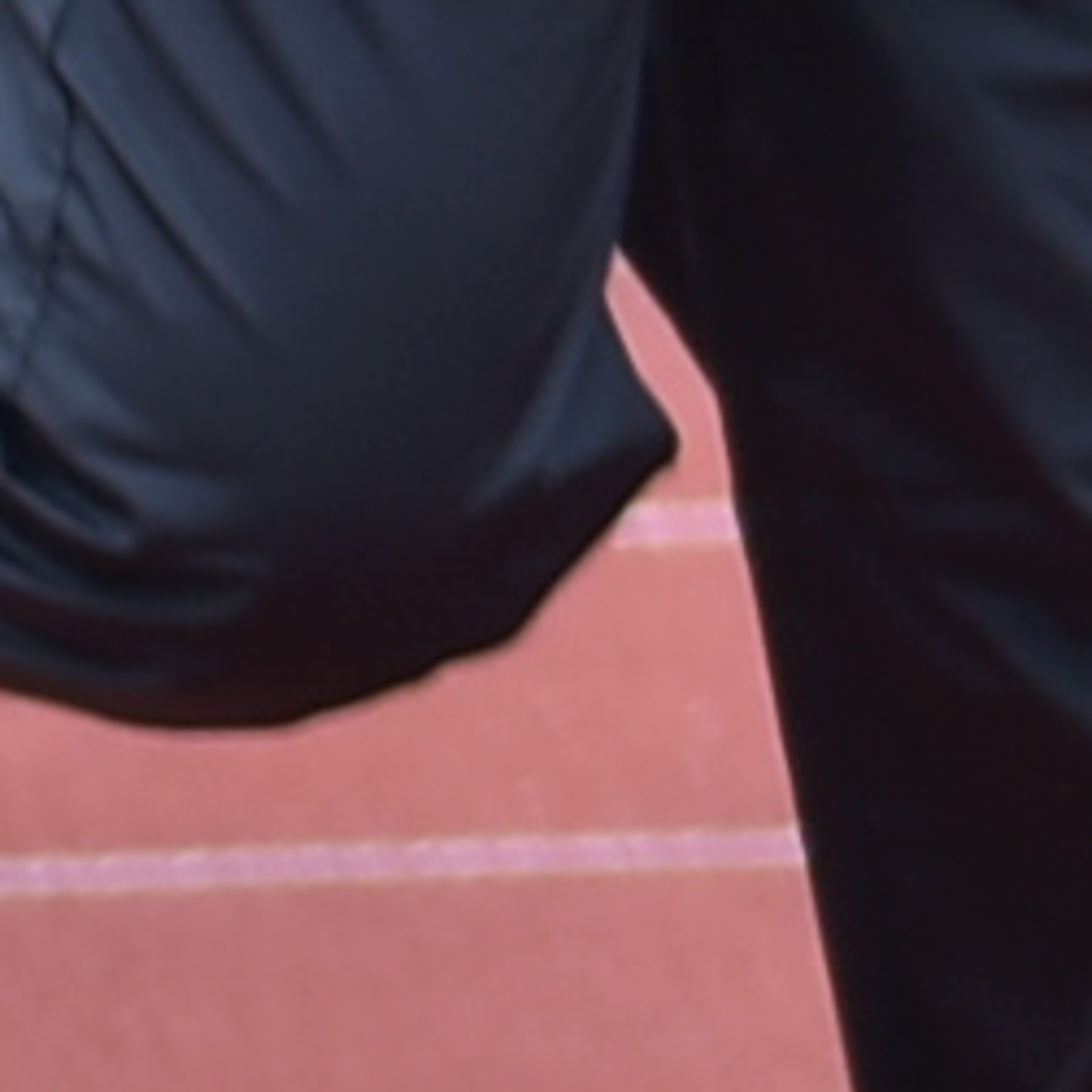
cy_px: -2236
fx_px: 38010
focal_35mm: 1065
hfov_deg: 1.6
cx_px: 6282
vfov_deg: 1.6
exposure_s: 1/200
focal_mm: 70
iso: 100
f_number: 2.8
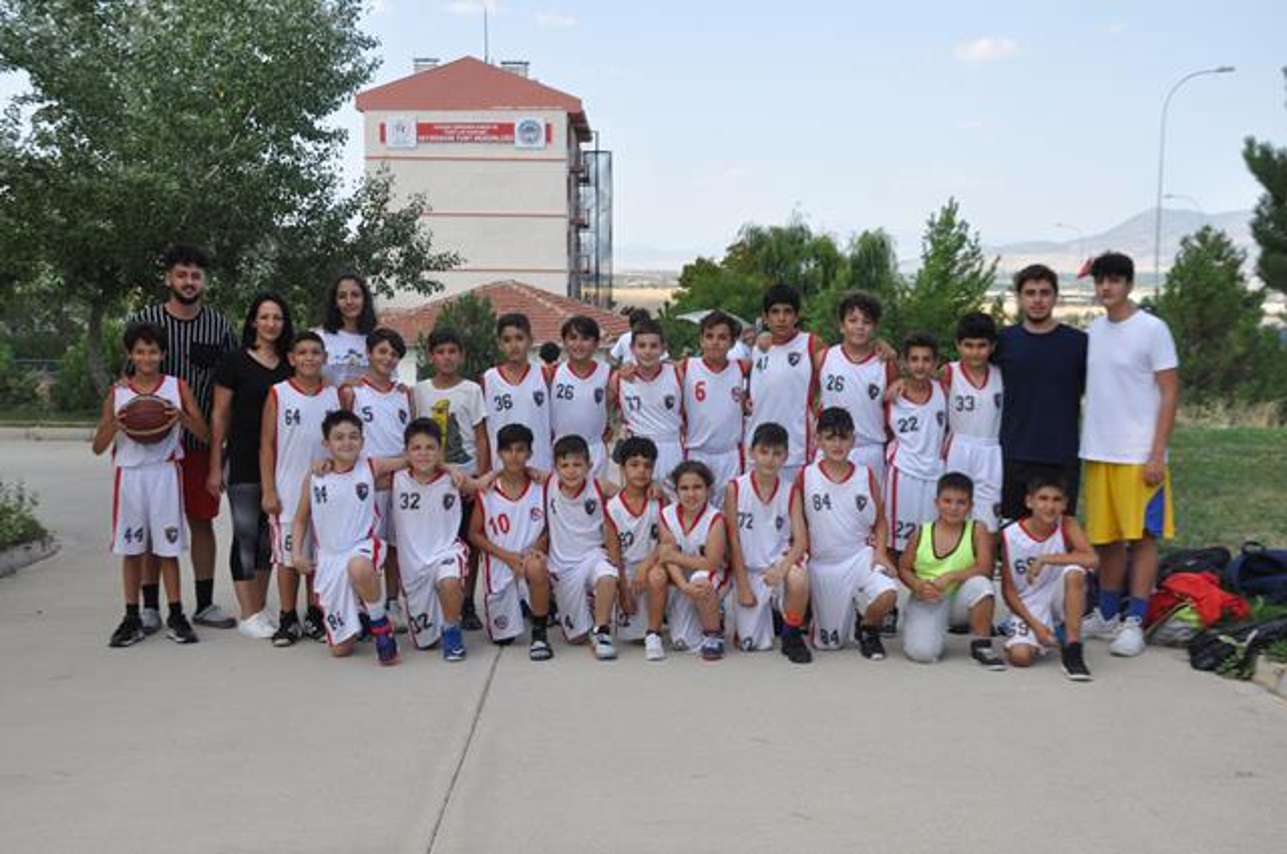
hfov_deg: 43.7
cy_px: 427
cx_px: 644
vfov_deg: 29.8
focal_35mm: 45
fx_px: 1607
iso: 200
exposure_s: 1/250
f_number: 7.1
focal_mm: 30
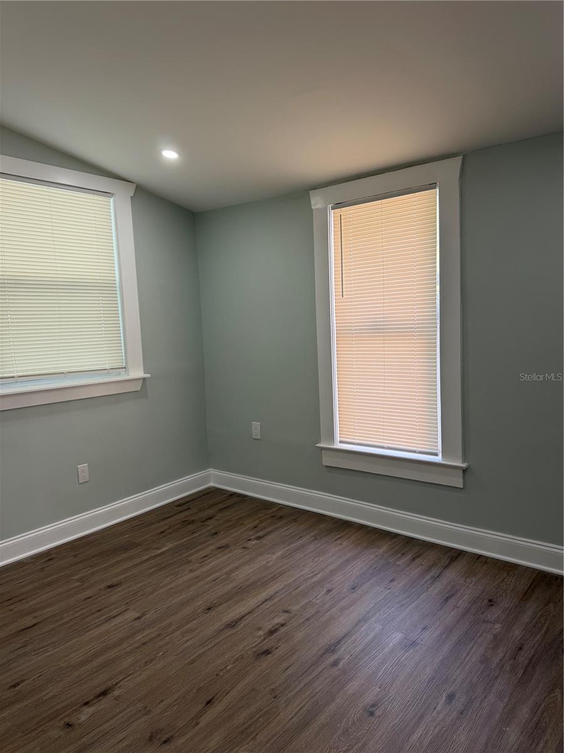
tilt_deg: -6.2
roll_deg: +1.8
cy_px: 376
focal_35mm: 24
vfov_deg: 71.6
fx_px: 521
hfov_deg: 56.8
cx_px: 282
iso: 64
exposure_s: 1/122
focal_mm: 6.76
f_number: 1.78
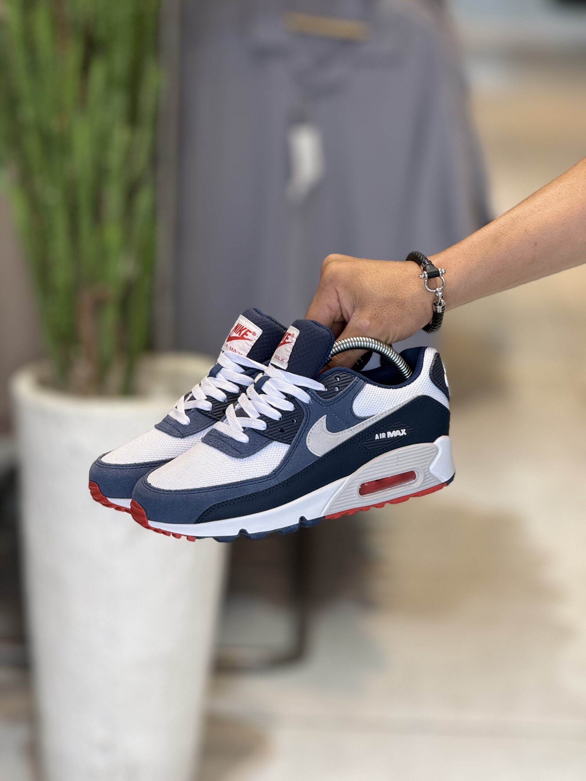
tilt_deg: -12.2
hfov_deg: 12.3
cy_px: 390
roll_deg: -2.4
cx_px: 293
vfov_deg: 16.4
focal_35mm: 120
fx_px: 2709
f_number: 2.8
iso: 80
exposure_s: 1/100
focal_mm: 15.66
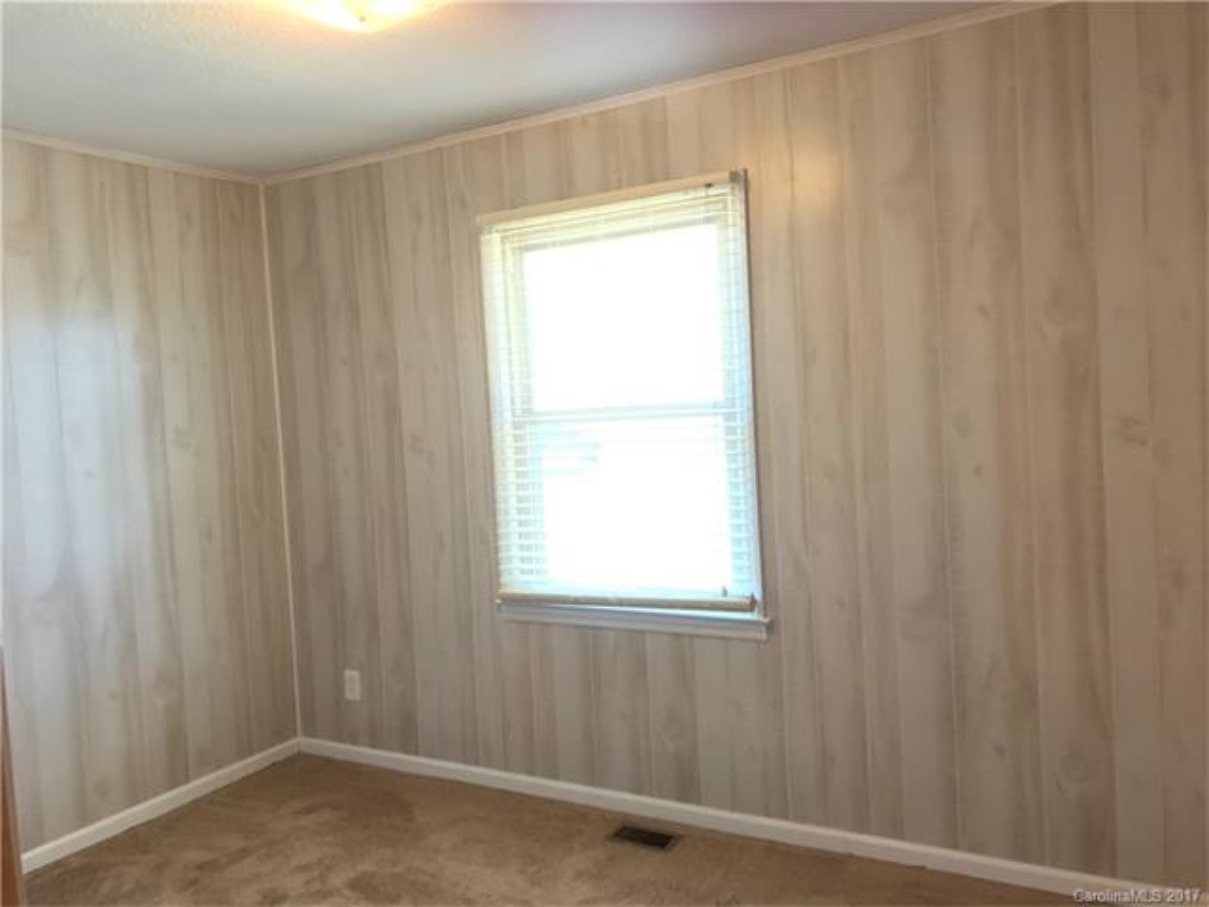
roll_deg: +2.6
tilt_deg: -1.1
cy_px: 454
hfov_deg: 63.4
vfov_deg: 49.7
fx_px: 978
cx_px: 604
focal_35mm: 28
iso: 160
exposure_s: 1/30
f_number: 1.8
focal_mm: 3.99
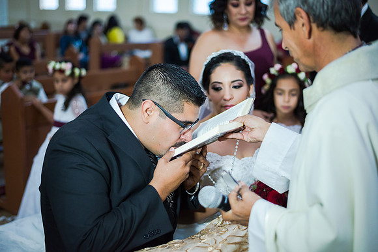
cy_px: 126
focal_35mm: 50
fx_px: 525
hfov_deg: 39.6
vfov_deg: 27.0
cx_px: 189
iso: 1600
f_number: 1.8
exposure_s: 1/500
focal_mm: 50
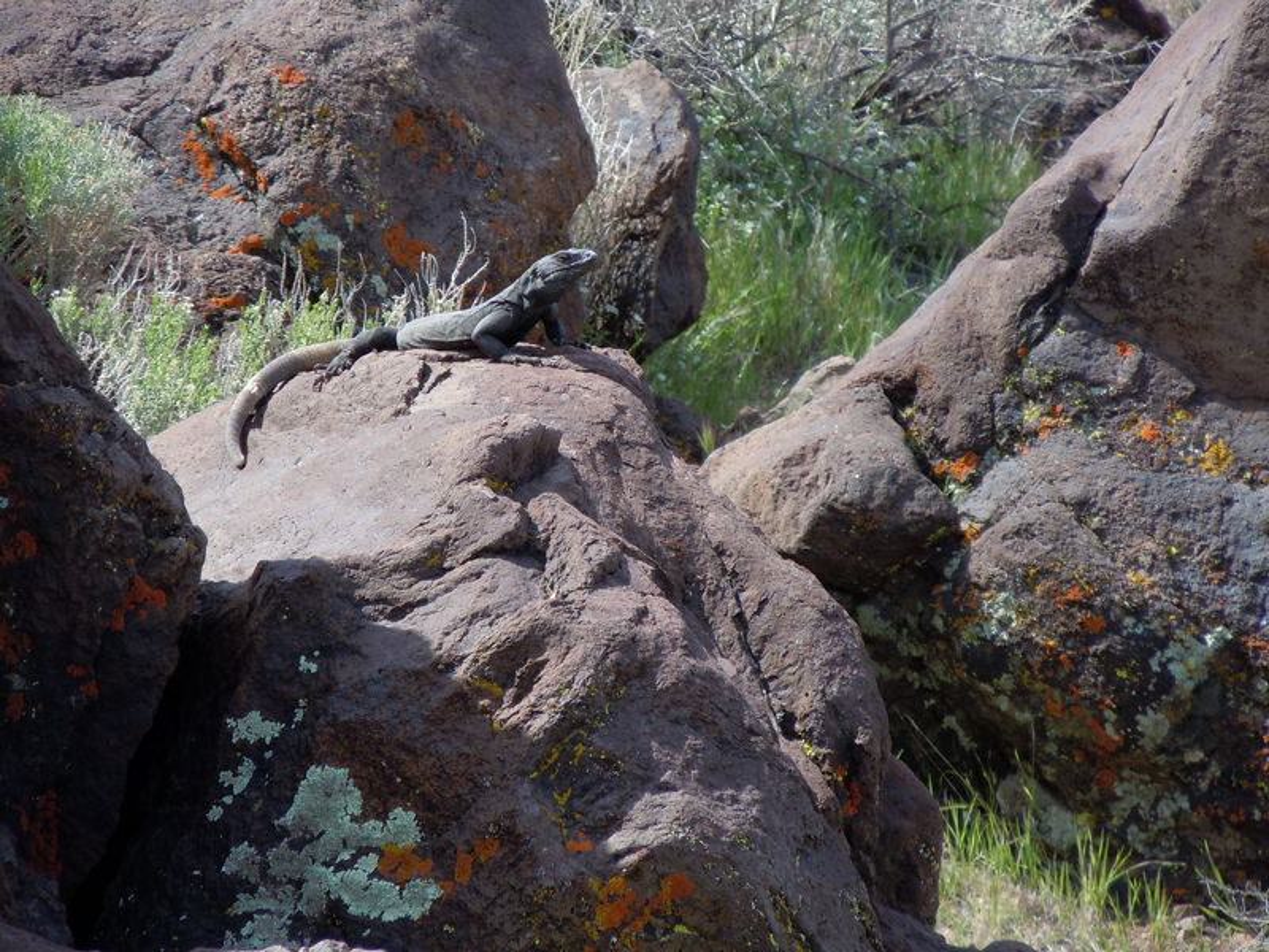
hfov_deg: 6.6
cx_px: 634
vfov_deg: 5.0
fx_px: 10998
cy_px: 476
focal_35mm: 300
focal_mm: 54
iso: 125
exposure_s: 1/200
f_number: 5.6
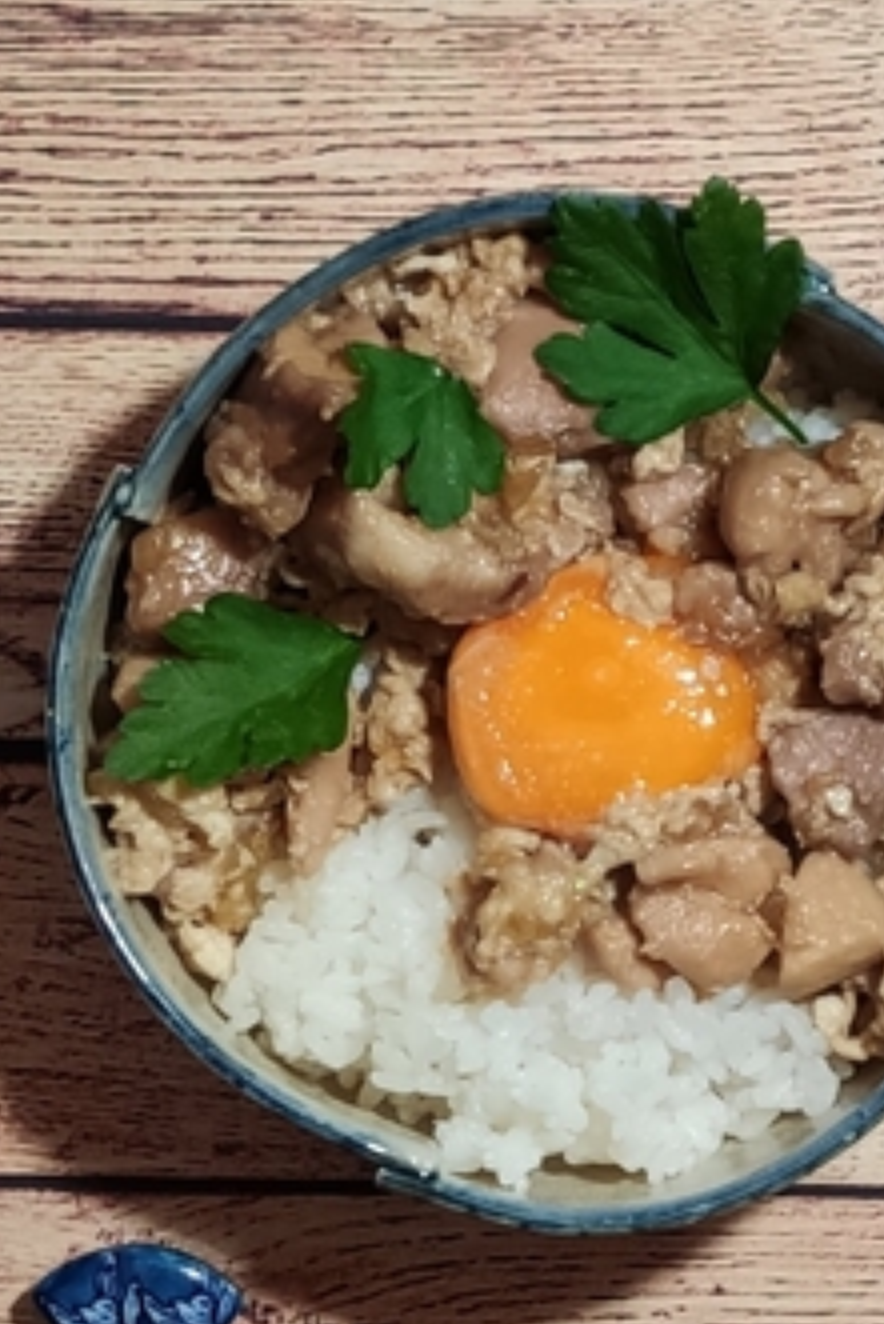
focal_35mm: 49
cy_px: 760
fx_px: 1803
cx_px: 848
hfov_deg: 26.3
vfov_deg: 40.2
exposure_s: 1/100
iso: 996
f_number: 1.75
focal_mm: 4.75
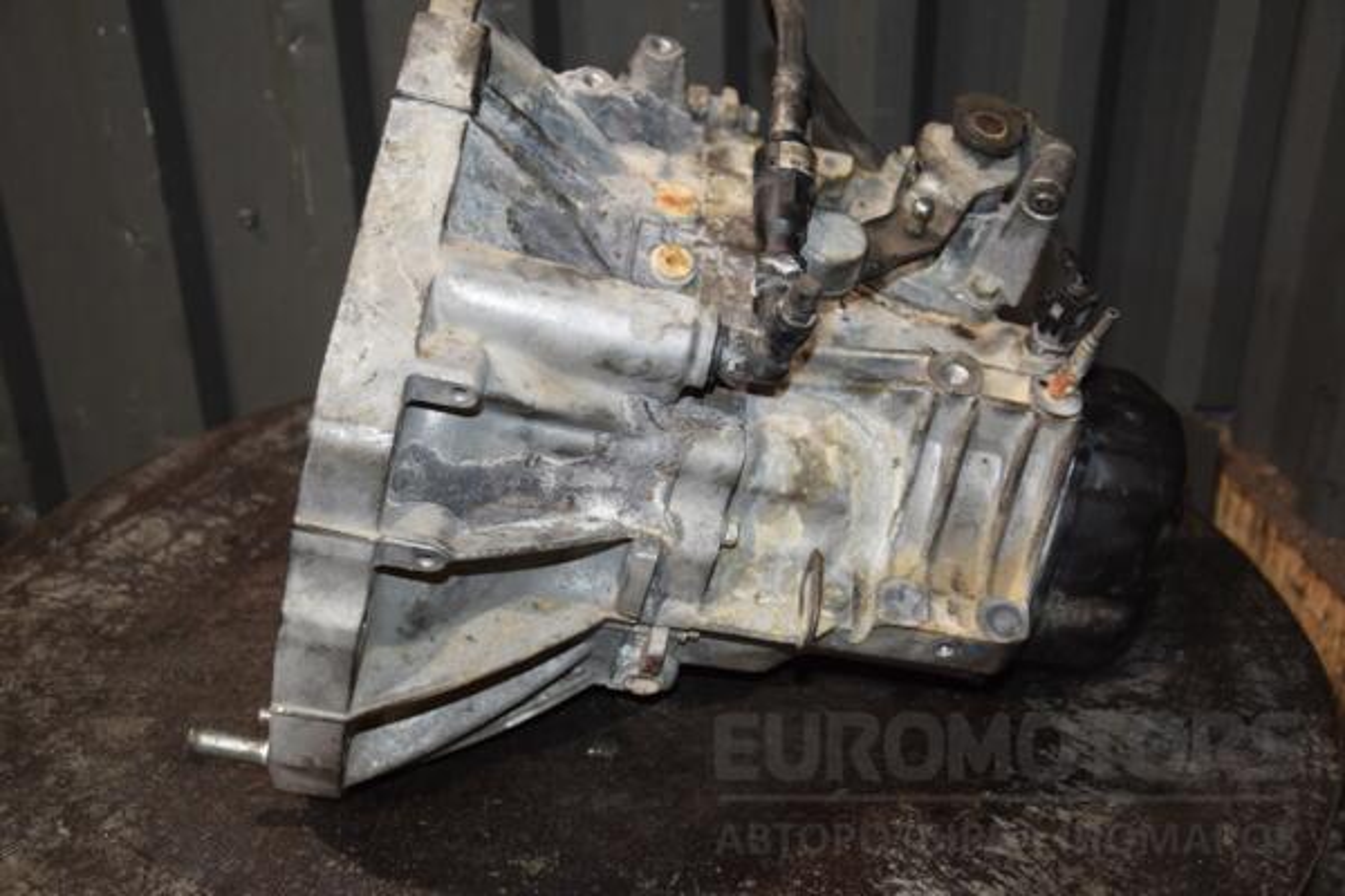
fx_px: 1681
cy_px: 448
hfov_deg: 43.6
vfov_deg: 29.9
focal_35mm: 45
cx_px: 672
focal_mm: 30
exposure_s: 1/60
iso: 800
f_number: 5
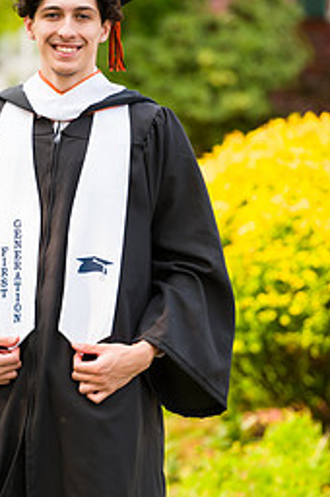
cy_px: 223
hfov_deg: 3.9
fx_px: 4839
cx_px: 125
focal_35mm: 351
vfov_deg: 5.9
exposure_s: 1/640
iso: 200
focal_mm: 200
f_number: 3.2
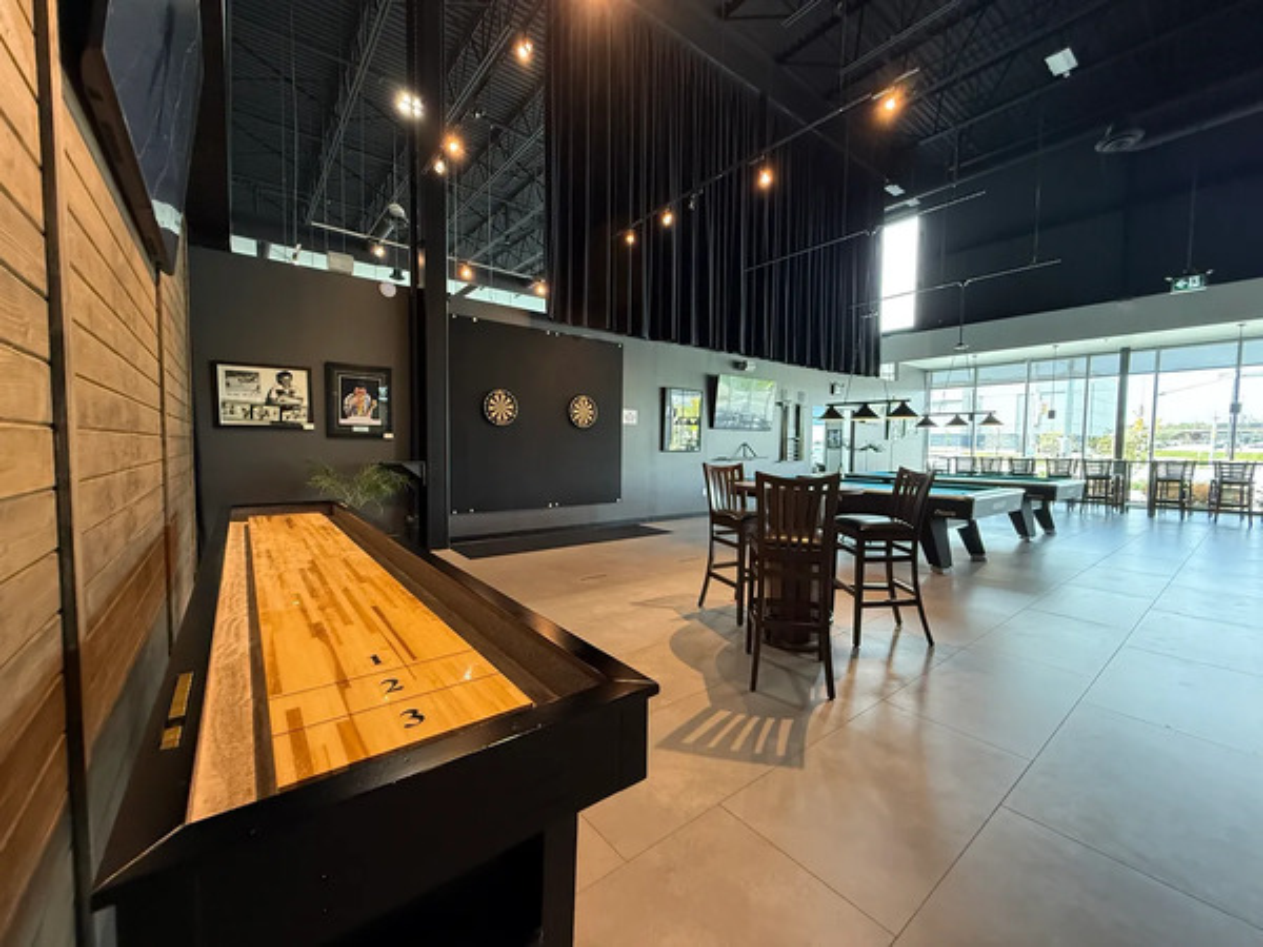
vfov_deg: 85.7
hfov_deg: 102.1
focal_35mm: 14
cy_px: 474
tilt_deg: -1.9
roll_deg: -0.2
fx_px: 511
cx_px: 632
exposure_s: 1/120
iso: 500
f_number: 2.2
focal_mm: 2.22
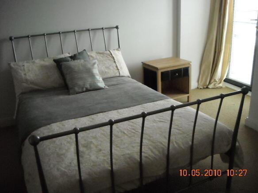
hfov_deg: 52.6
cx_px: 129
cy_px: 96
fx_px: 261
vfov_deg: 40.7
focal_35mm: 35
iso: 800
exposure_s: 1/218
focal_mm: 5.7
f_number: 2.8
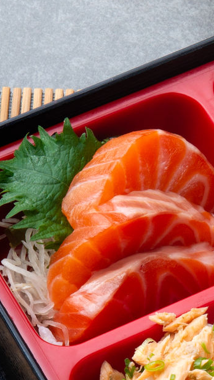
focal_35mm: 297
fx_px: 2997
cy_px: 299
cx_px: 418
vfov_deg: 7.3
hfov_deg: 4.0
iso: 200
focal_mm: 70
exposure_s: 1/200
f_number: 20
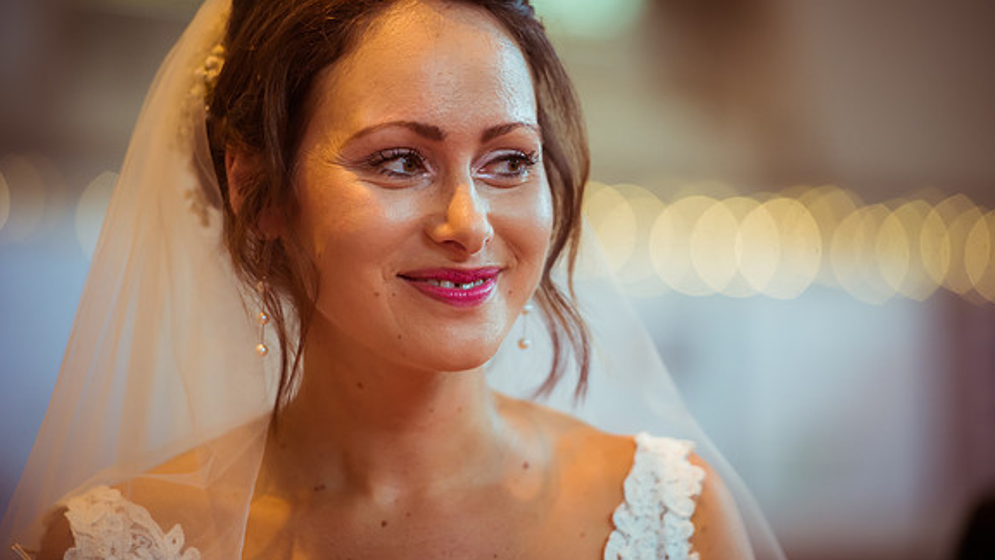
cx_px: 498
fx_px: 5567
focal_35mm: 211
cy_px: 245
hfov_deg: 10.2
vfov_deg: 5.8
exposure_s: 1/250
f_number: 2.8
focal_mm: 200
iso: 1800
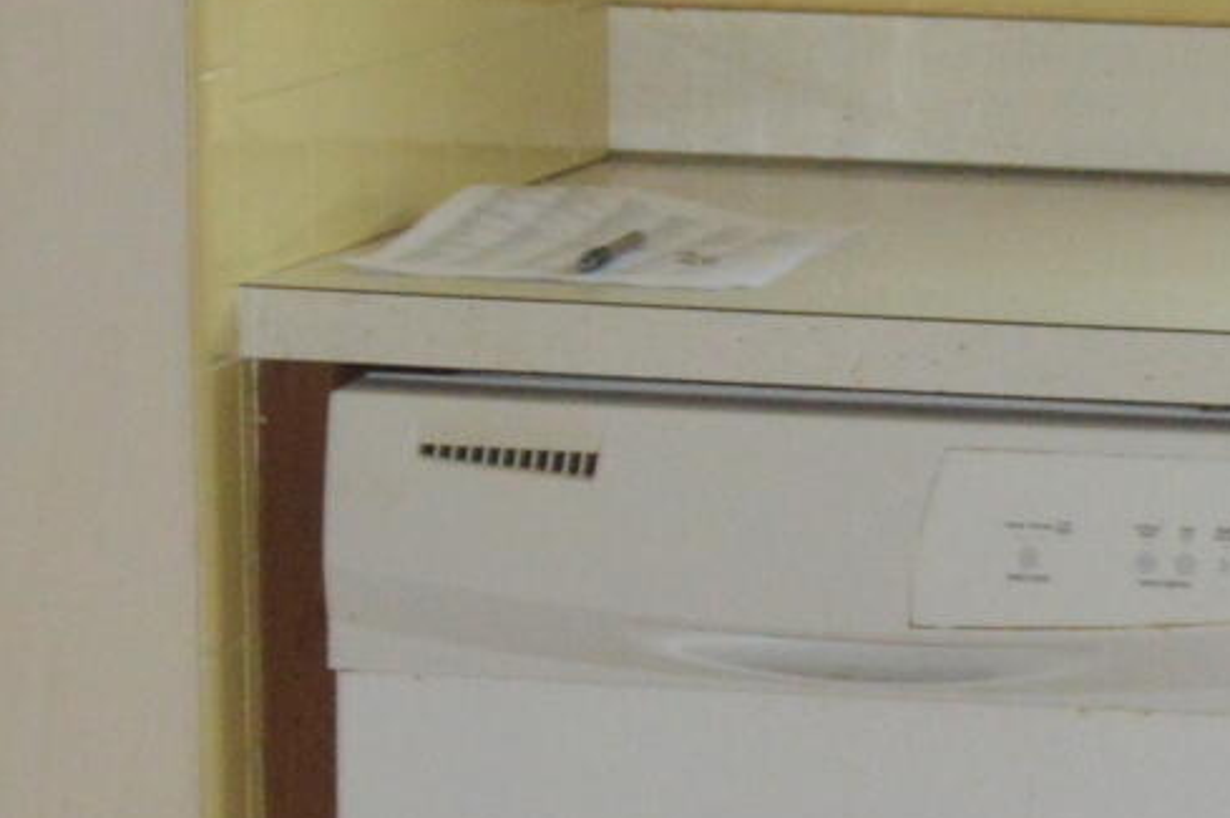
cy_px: 221
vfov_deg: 7.4
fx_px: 6280
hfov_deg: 10.3
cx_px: 2523
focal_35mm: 184
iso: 1000
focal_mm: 20
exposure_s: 1/60
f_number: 3.8
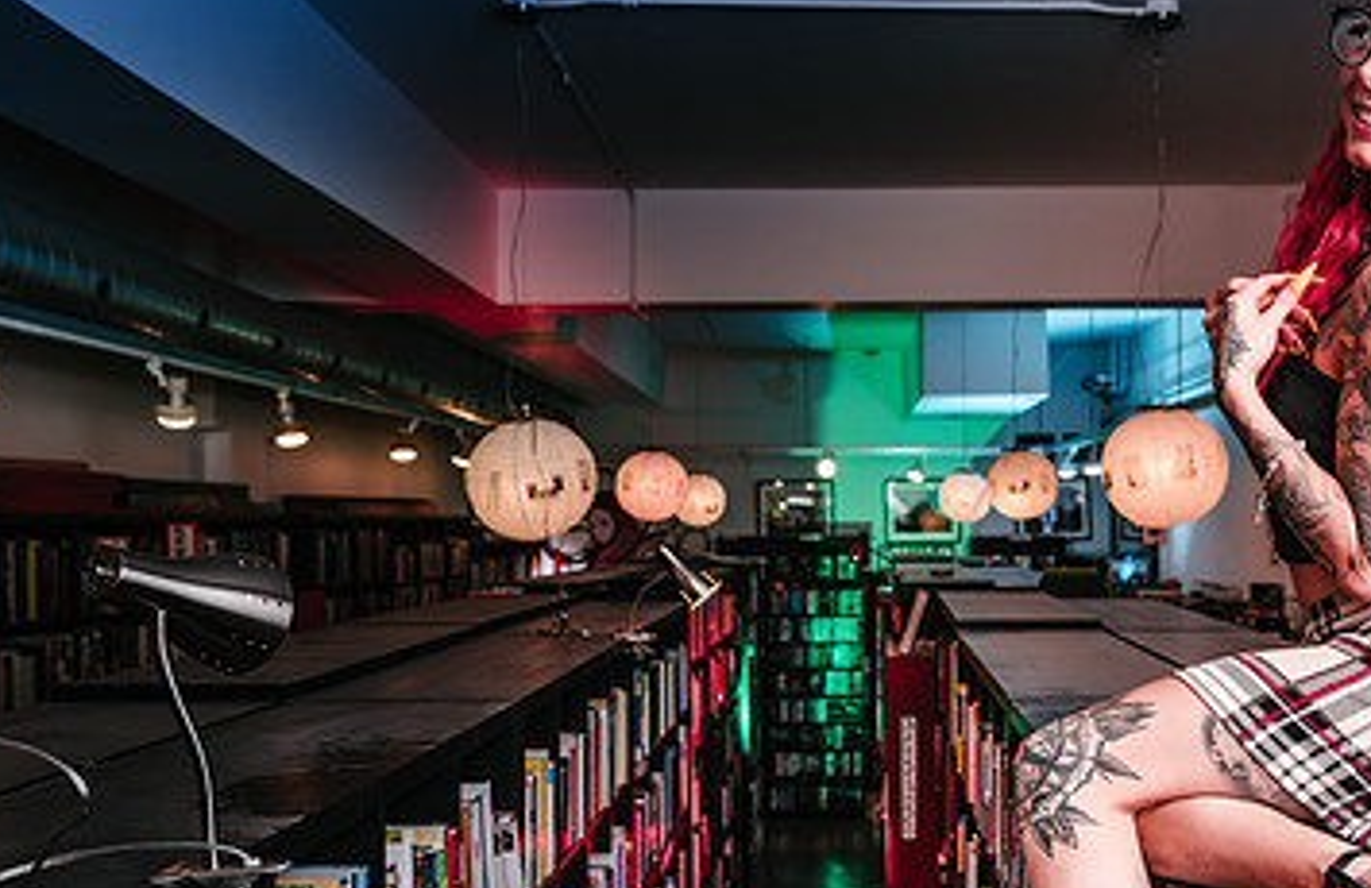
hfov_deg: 48.2
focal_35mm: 40
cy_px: 541
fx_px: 1510
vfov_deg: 32.7
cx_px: 888
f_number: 4.5
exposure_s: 1/80
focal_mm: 24
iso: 64
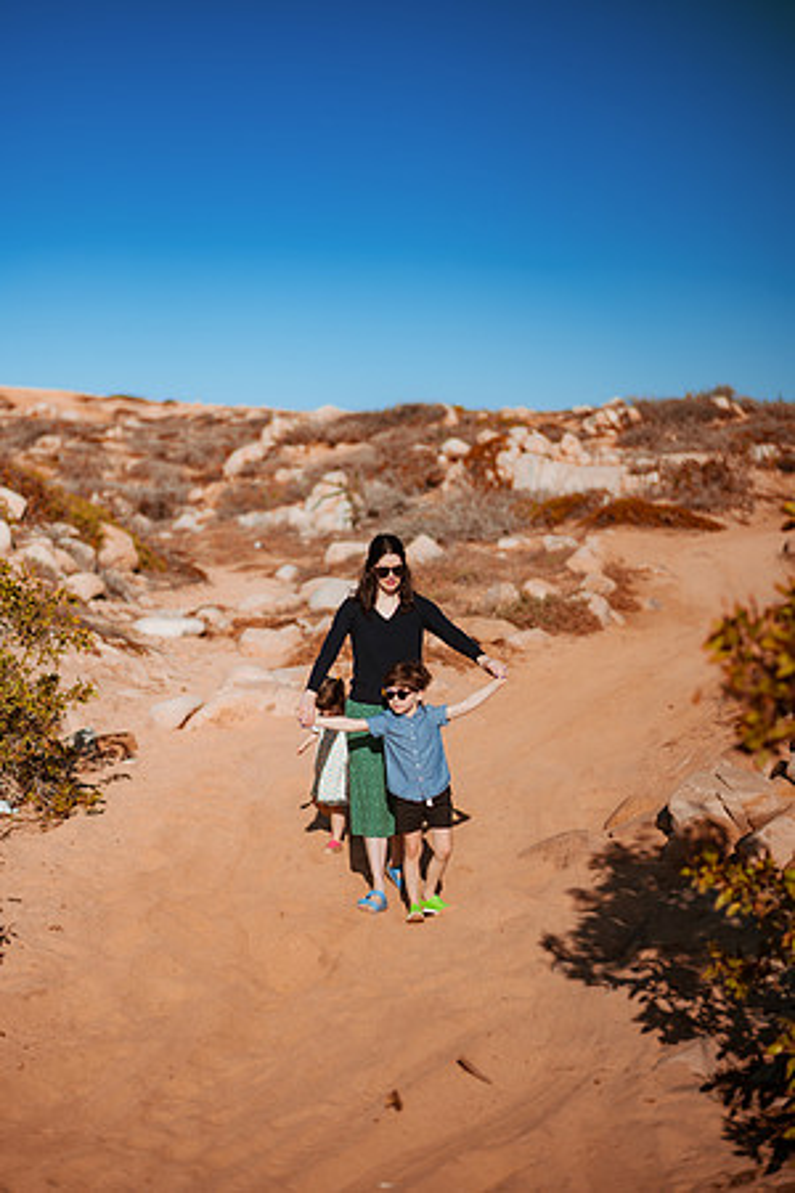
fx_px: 1921
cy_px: 596
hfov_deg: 23.4
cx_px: 398
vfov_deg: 34.5
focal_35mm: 58
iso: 50
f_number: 1.8
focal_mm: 58
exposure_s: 1/8000
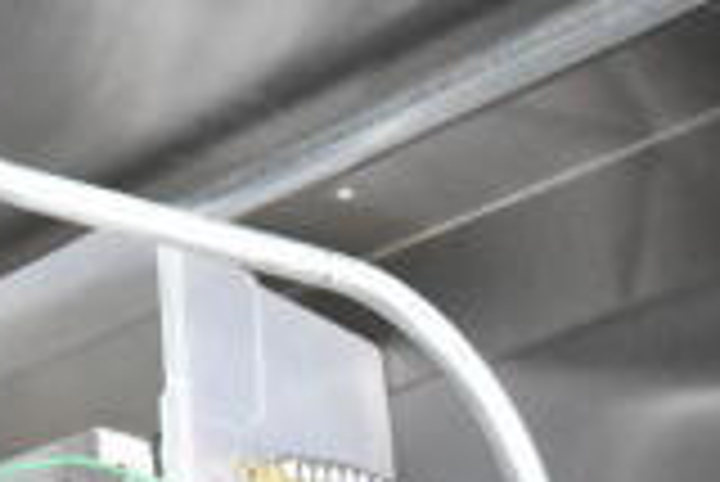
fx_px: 2742
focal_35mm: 137
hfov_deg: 13.5
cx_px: -558
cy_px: -309
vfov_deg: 9.7
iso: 8000
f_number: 4
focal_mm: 24
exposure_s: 1/40
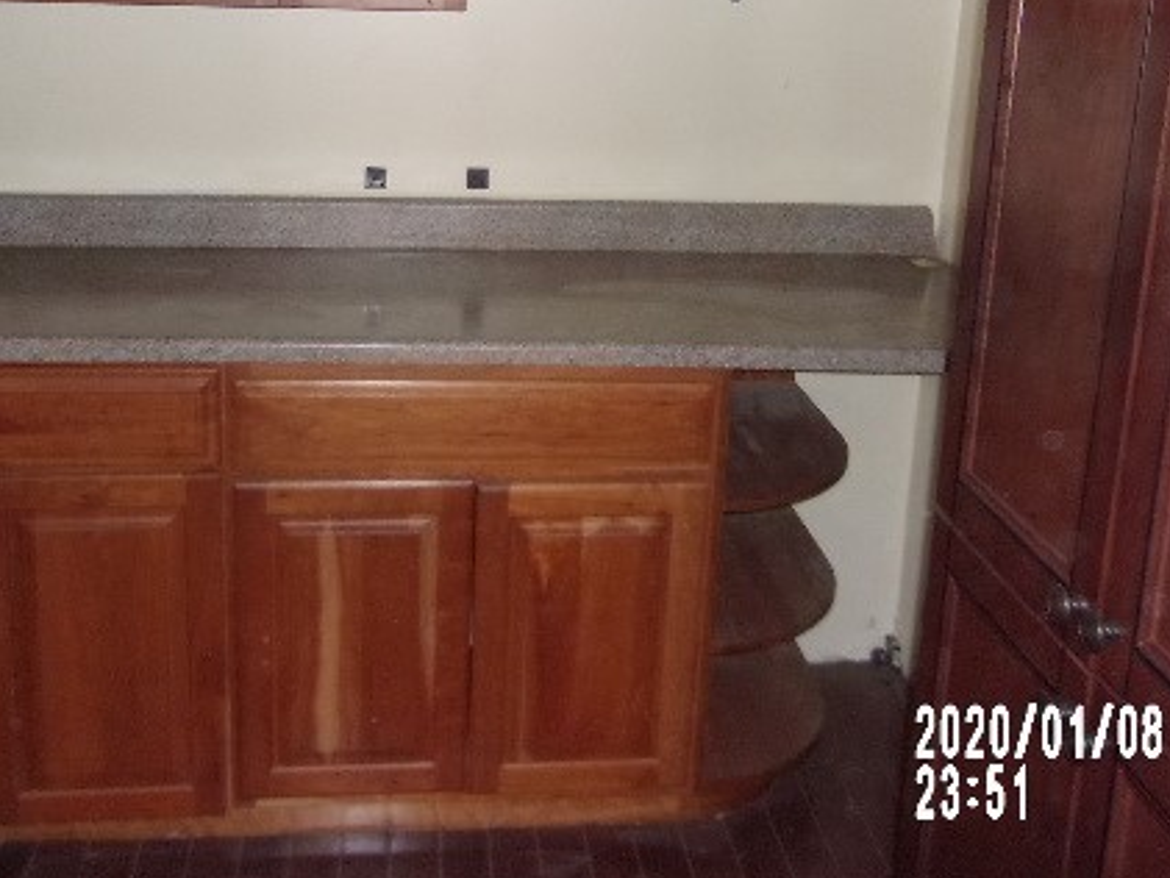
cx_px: 531
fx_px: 1386
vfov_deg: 34.6
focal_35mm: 41
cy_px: 245
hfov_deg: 45.7
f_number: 3
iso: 200
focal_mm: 4.9
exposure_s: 1/34
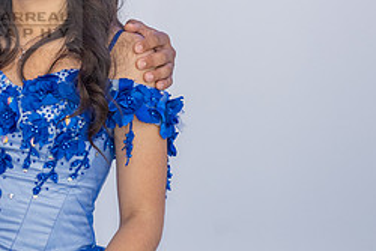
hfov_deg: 12.0
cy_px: 67
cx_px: -43
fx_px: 1756
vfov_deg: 8.2
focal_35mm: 168
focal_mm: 55
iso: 800
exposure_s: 1/160
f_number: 3.5
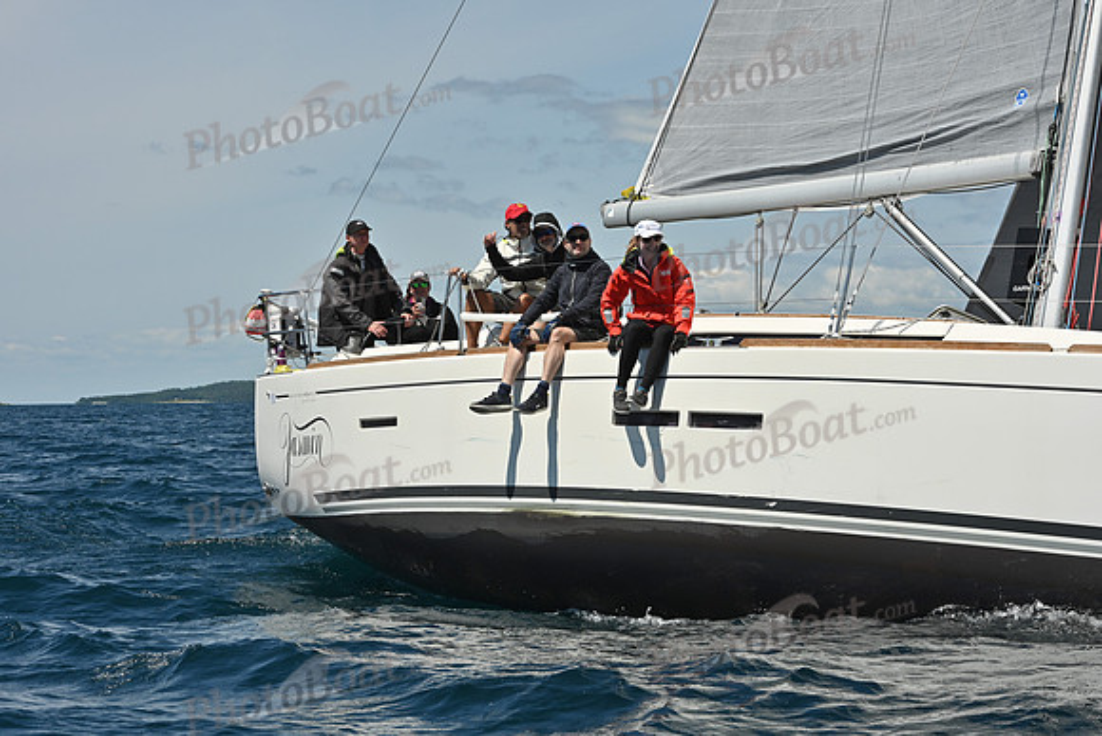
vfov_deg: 13.7
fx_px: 3062
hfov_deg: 20.4
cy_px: 368
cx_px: 551
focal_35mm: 100
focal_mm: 100
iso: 320
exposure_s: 1/1000
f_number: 14
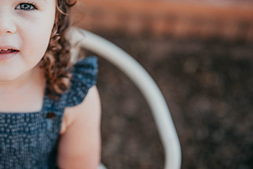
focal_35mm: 63
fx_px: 443
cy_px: 27
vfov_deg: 21.3
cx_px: 58
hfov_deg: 31.2
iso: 64
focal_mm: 35
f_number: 1.6
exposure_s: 1/1250
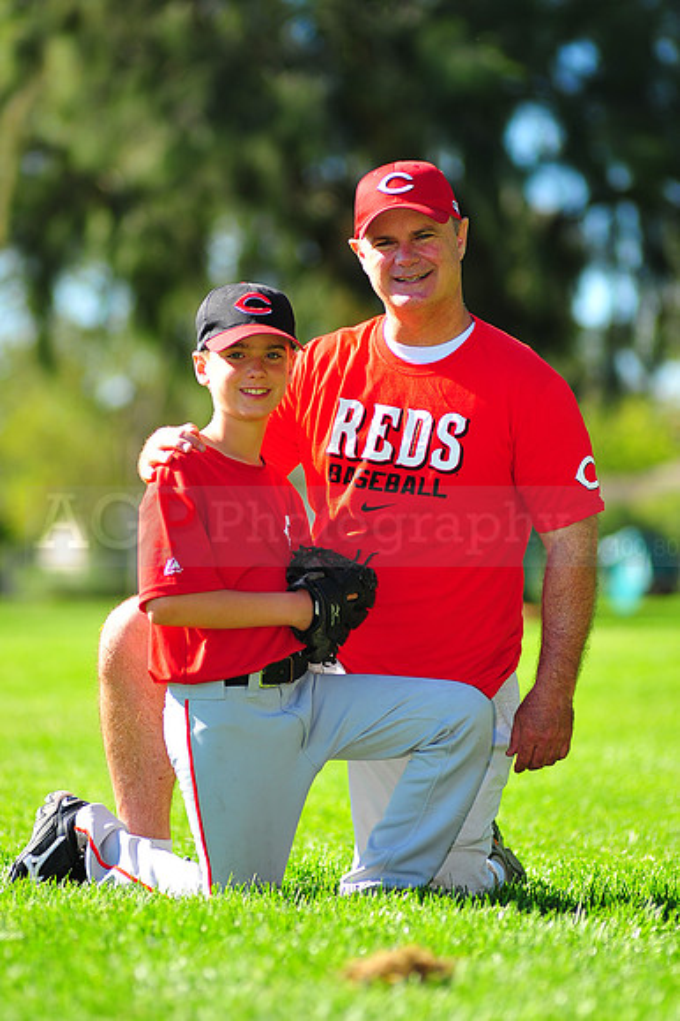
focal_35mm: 180
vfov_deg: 11.4
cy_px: 510
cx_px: 340
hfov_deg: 7.6
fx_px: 5106
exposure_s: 1/800
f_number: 3.5
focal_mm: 180
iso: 200
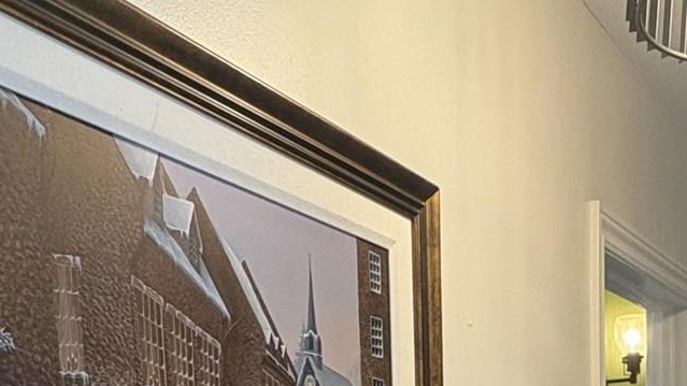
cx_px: 443
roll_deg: +1.3
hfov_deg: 37.6
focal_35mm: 55
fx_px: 1002
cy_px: 641
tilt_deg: -6.9
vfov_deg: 18.3
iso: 125
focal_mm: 2.22
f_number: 2.2
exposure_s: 1/60
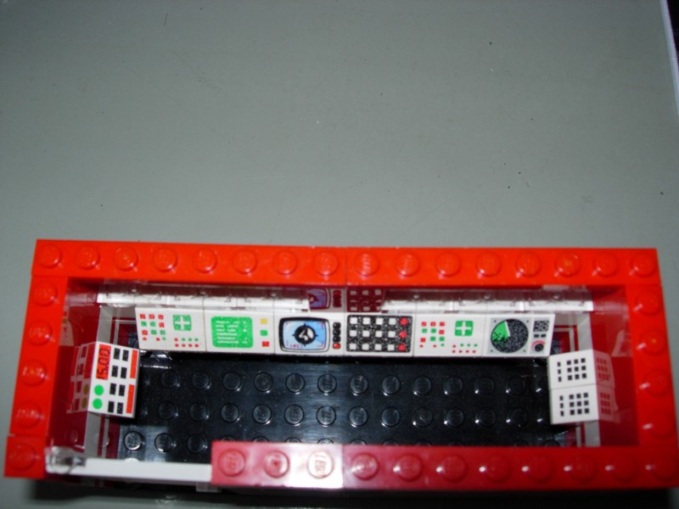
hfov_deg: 49.0
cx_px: 340
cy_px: 254
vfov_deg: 37.7
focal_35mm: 38
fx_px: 745
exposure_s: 1/64
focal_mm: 7.8
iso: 79
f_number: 4.8
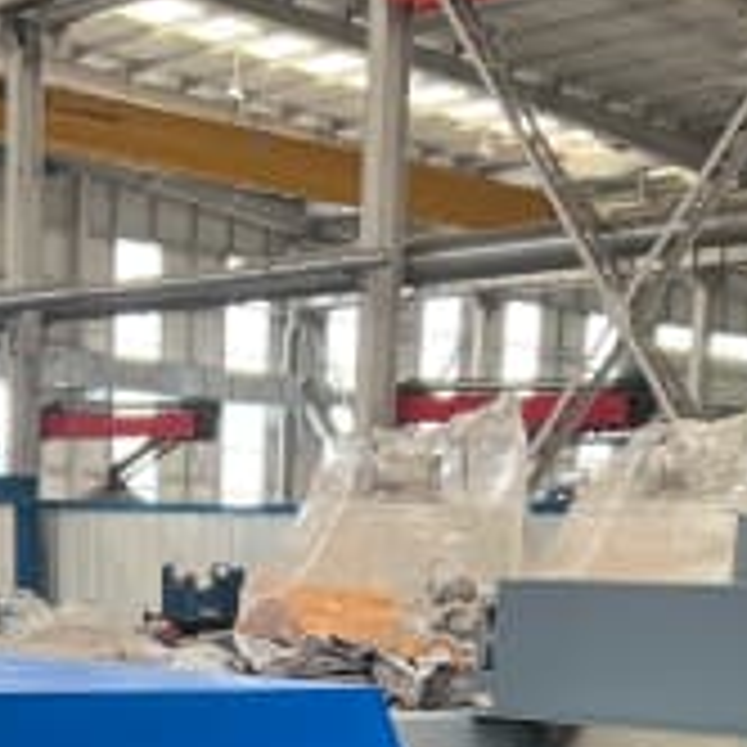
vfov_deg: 19.2
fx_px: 2026
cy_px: 999
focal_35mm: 83
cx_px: 288
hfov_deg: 20.9
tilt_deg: -13.5
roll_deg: -2.2
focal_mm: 5.7
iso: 125
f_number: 1.5
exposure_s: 1/107
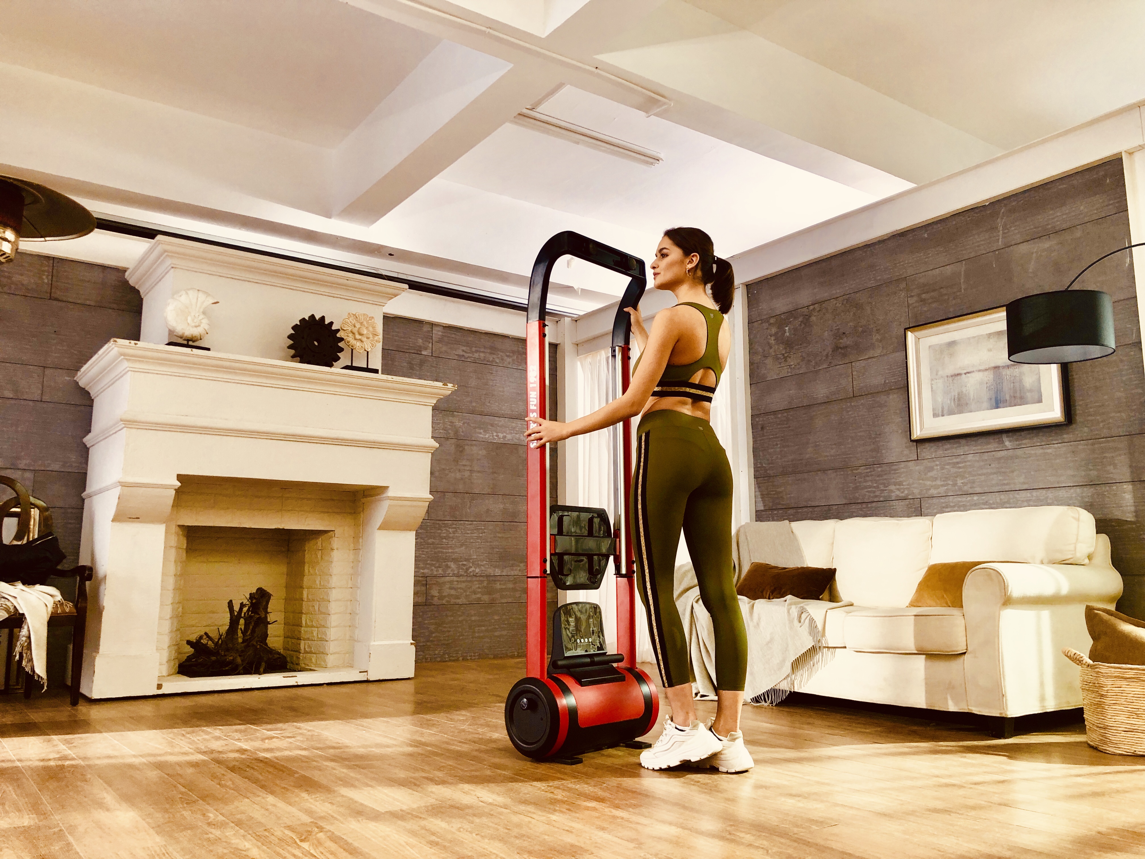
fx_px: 926
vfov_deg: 49.7
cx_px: 572
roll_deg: +0.2
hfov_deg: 63.4
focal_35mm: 28
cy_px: 430
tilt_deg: +8.5
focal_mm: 4
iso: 25
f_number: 1.8
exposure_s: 1/50
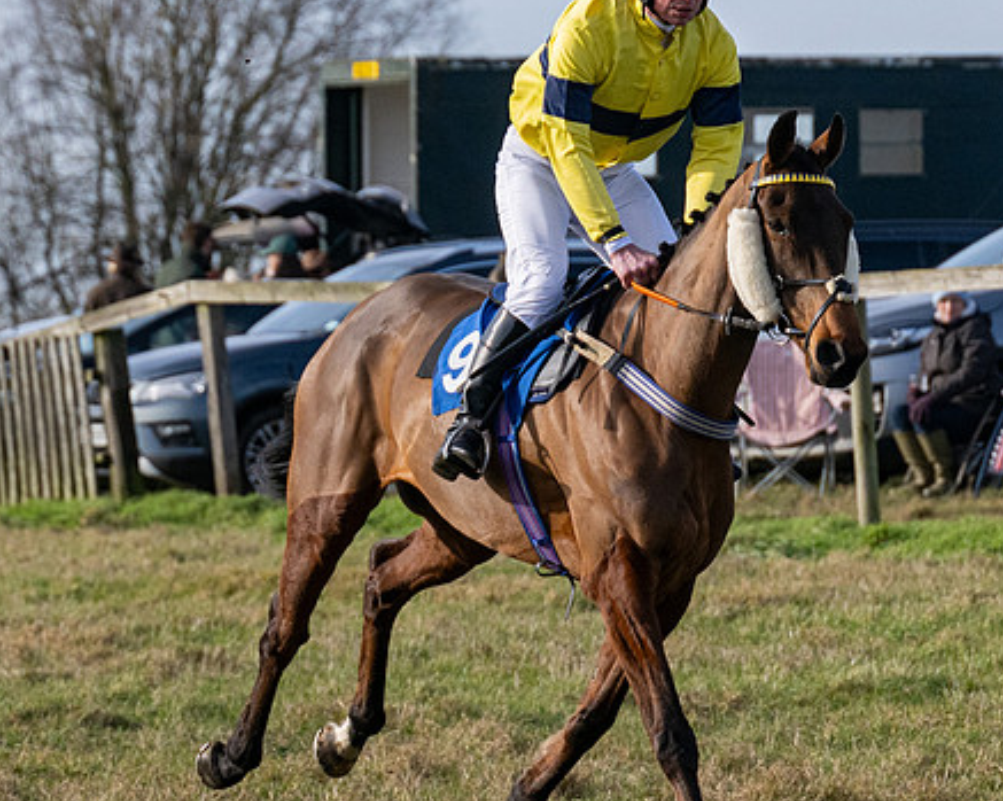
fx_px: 10650
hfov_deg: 5.4
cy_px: 376
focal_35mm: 359
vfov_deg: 4.3
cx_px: 713
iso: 400
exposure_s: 1/3200
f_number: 5
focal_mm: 120
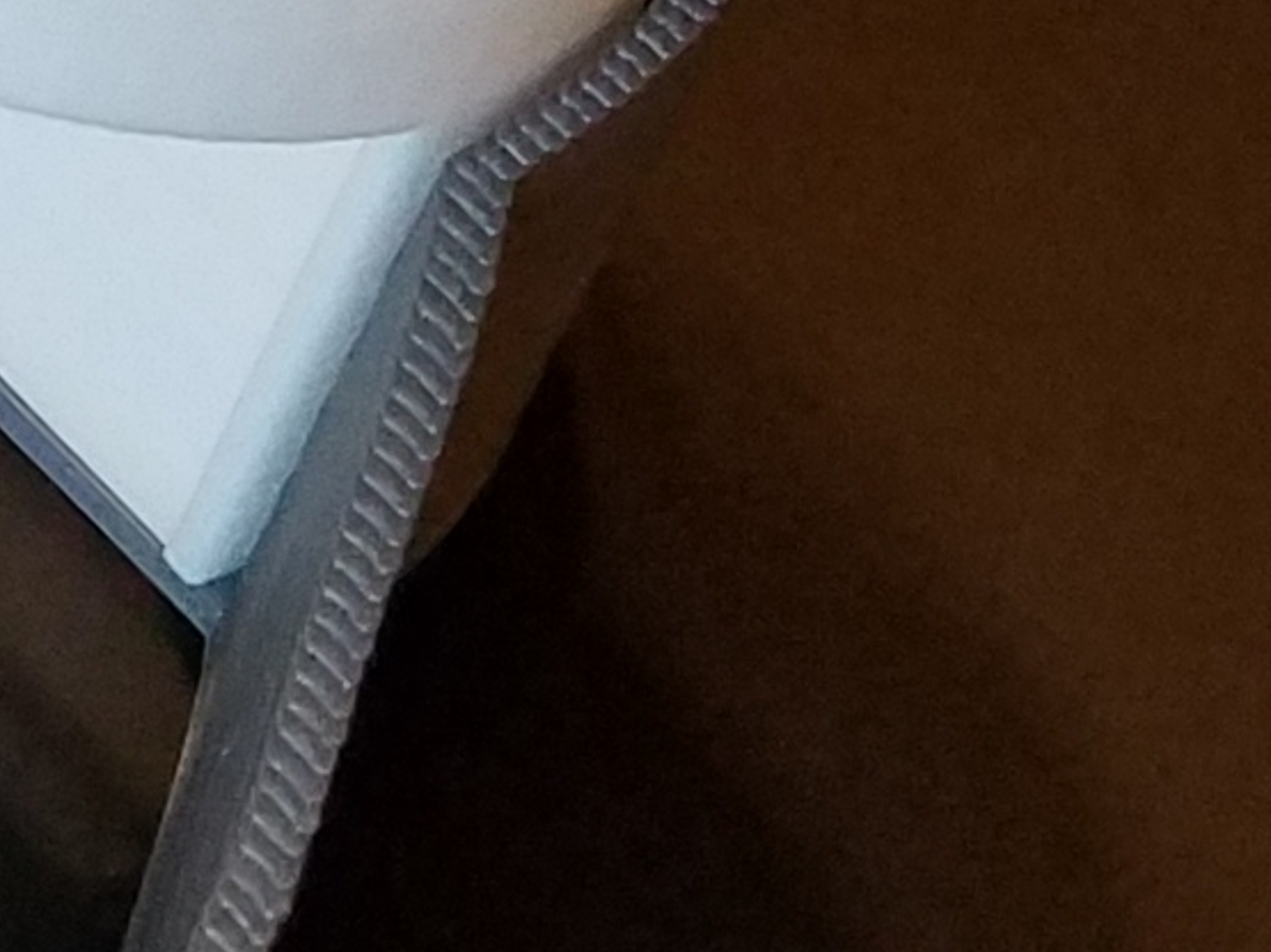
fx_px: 6938
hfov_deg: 9.1
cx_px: -2098
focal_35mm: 189
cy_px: -343
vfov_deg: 7.7
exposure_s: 1/60
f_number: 1.7
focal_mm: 4.2
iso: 200
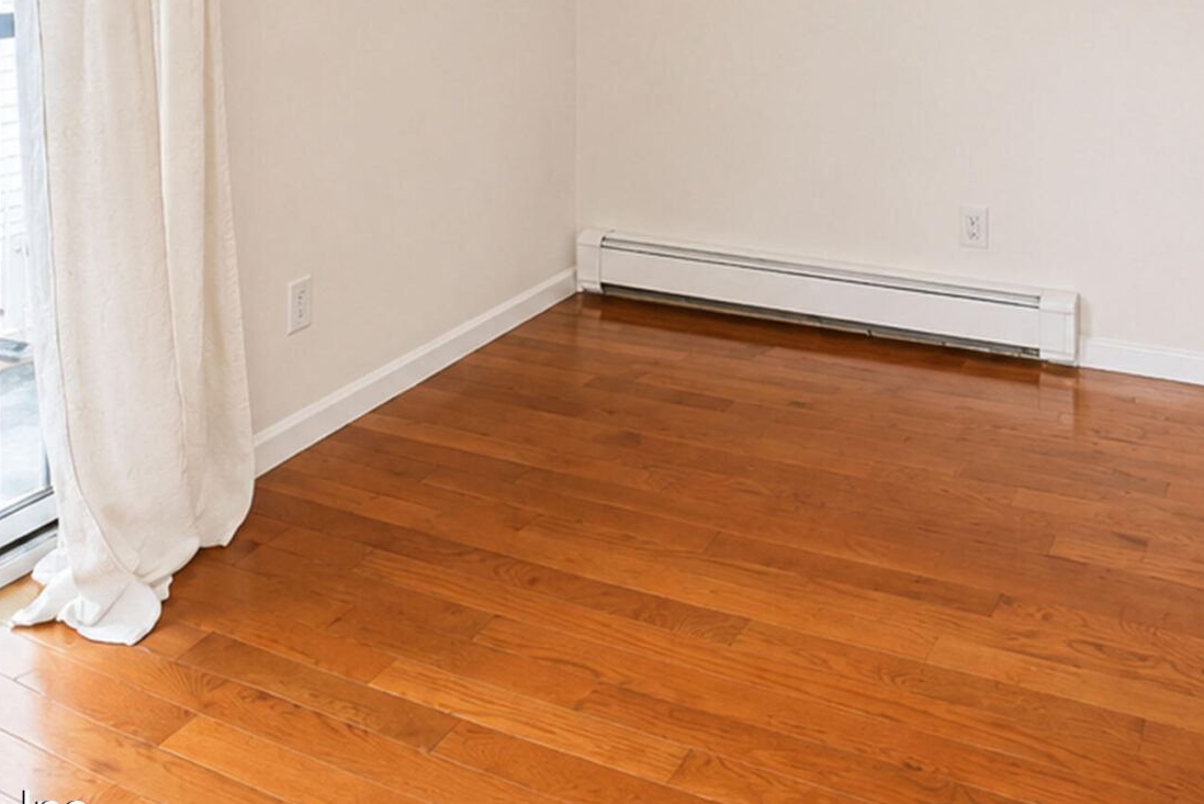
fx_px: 1171
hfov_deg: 53.4
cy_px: -41
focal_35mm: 35
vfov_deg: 33.8
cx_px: 794
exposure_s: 1/60
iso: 2000
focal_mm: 10
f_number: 7.1
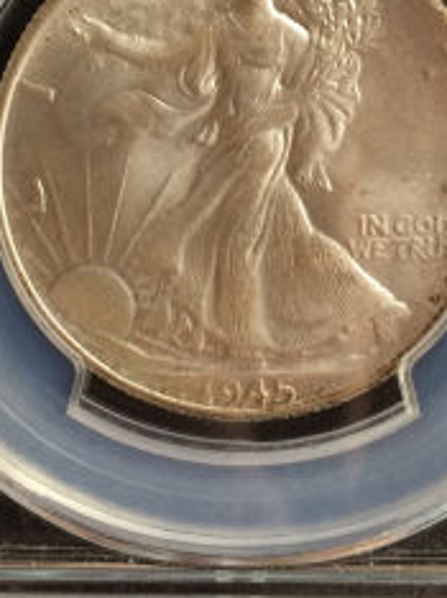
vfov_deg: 24.1
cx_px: 232
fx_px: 1328
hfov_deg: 19.1
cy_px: -20
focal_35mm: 77
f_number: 2.2
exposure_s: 1/40
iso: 40
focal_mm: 4.12
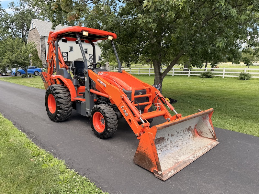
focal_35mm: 24
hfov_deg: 71.6
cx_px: 130
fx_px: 180
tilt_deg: -5.9
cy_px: 97
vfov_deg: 56.8
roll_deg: -1.4
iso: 80
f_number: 1.78
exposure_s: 1/722
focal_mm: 6.76
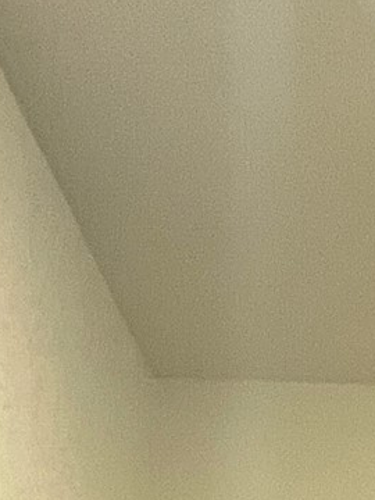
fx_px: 1069
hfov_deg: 18.6
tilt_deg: -13.2
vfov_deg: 14.6
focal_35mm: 74
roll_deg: -1.7
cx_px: 482
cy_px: 1239
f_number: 1.8
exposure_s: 1/60
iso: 160
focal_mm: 1.57
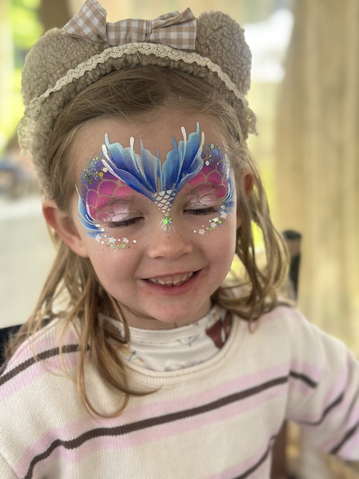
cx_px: 180
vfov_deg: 39.7
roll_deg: -0.7
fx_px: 664
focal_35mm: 48
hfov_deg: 30.3
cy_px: 240
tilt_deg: -14.9
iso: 100
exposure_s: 1/171
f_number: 1.78
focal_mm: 6.86
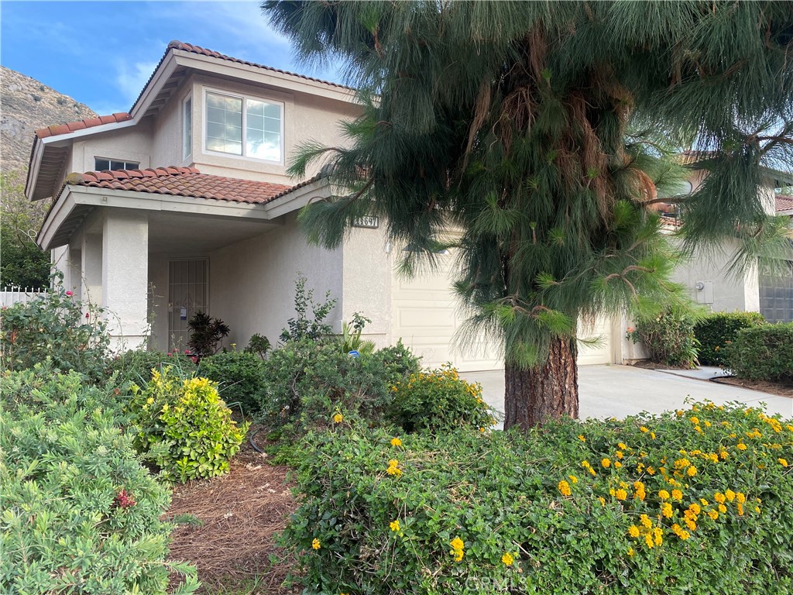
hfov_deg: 67.3
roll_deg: +1.1
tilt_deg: +2.4
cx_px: 396
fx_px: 596
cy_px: 298
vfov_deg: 53.1
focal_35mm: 26
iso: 32
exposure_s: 1/576
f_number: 1.8
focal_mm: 4.25
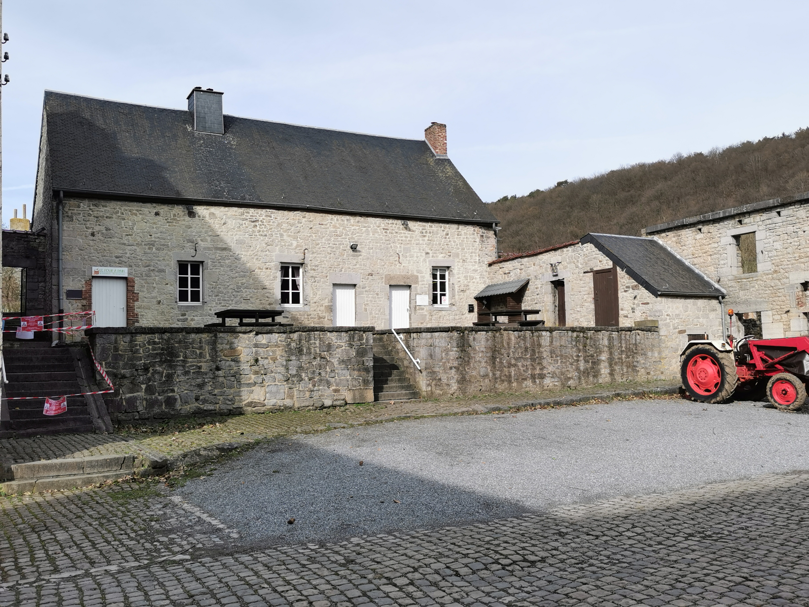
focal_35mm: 33
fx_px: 771
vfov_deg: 42.9
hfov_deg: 55.4
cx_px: 404
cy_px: 304
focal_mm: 5.56
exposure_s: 1/2513
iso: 50
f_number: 1.6
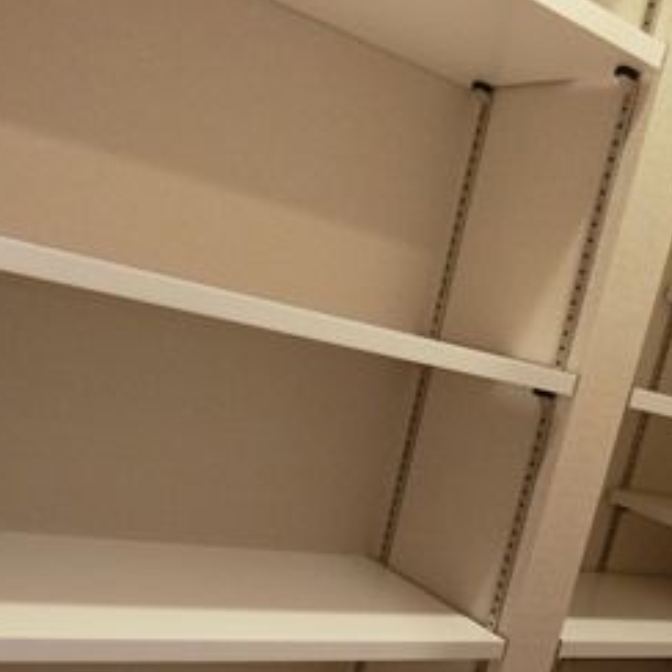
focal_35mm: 44
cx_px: 424
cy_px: 639
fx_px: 966
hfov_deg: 38.1
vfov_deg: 35.4
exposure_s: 1/60
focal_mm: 4.06
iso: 400
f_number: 2.7
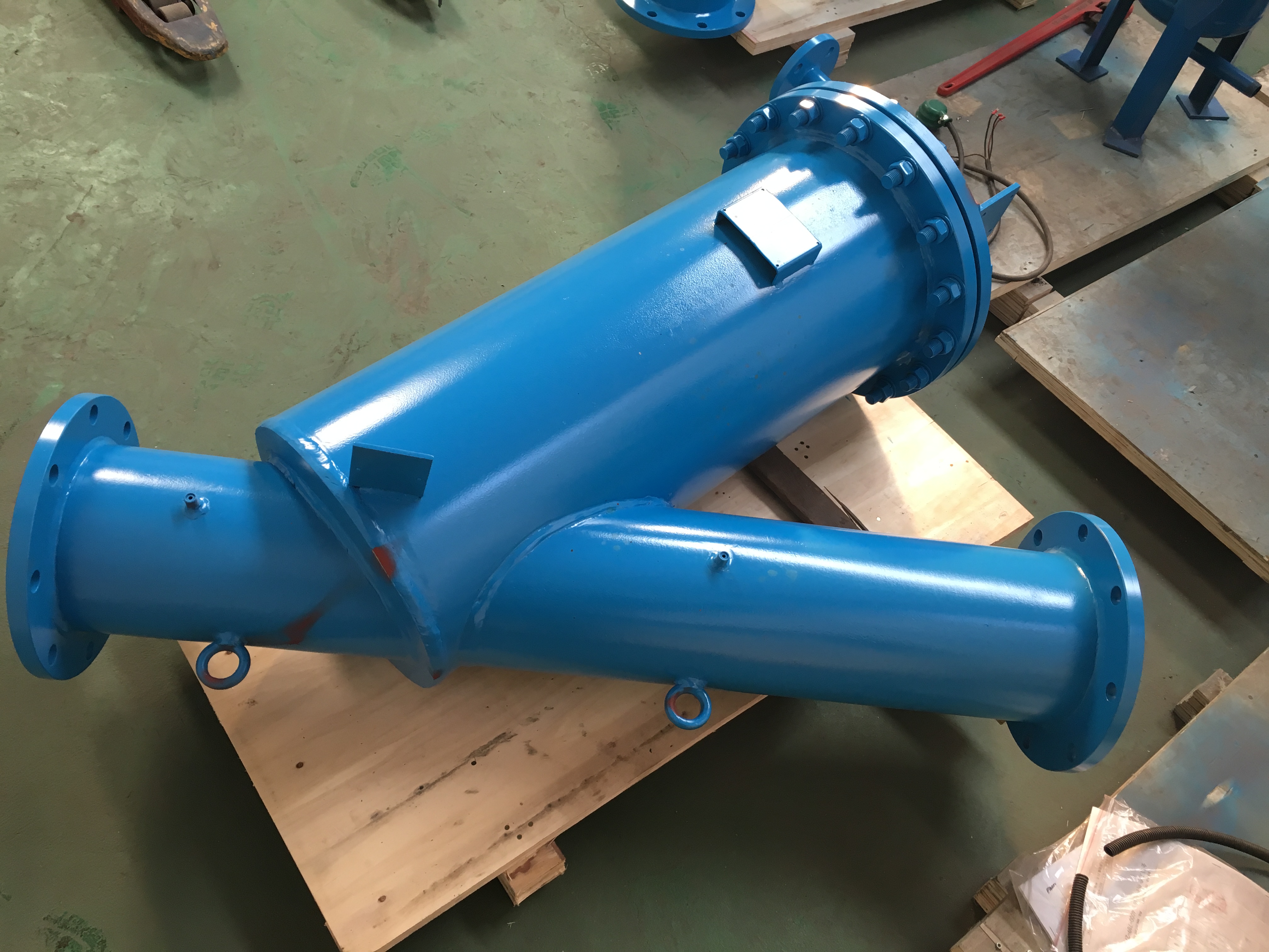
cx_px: 634
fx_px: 1063
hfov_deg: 61.7
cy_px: 476
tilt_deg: -53.3
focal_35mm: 29
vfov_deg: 48.2
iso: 80
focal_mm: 4.15
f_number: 2.2
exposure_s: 1/33
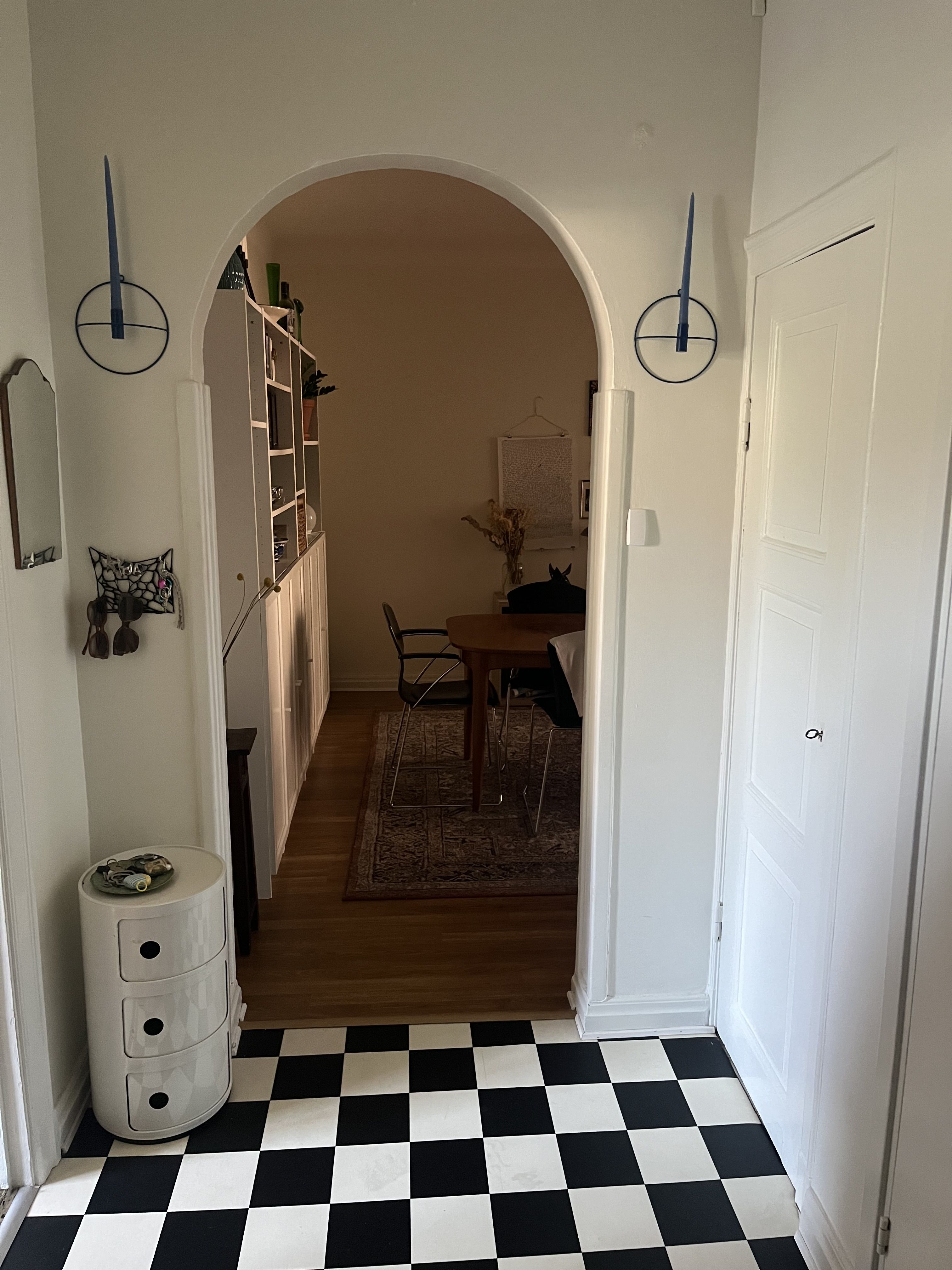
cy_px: 635
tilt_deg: -11.4
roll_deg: -0.4
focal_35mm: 26
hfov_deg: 53.1
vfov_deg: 67.3
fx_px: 953
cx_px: 476
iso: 500
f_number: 1.6
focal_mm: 5.1
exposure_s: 1/50
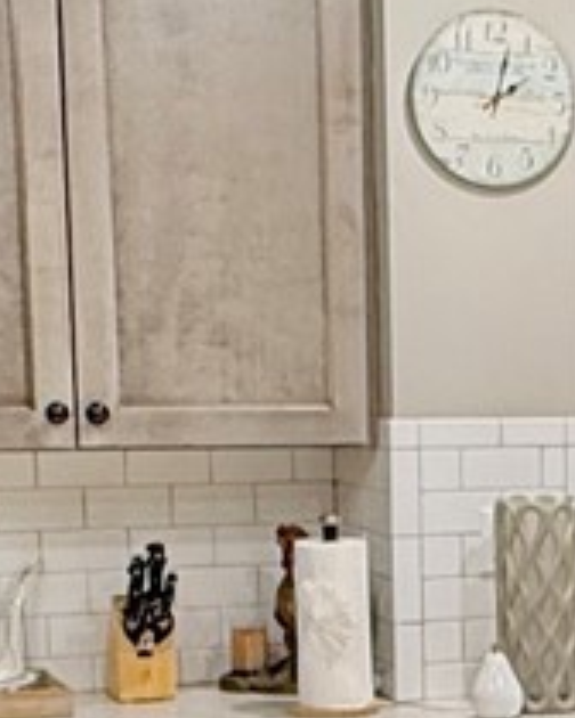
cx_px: 862
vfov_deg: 18.1
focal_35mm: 104
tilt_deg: -7.4
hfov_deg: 13.9
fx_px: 2212
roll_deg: -0.9
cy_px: 670
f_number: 2.2
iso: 160
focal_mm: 2.22
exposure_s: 1/60
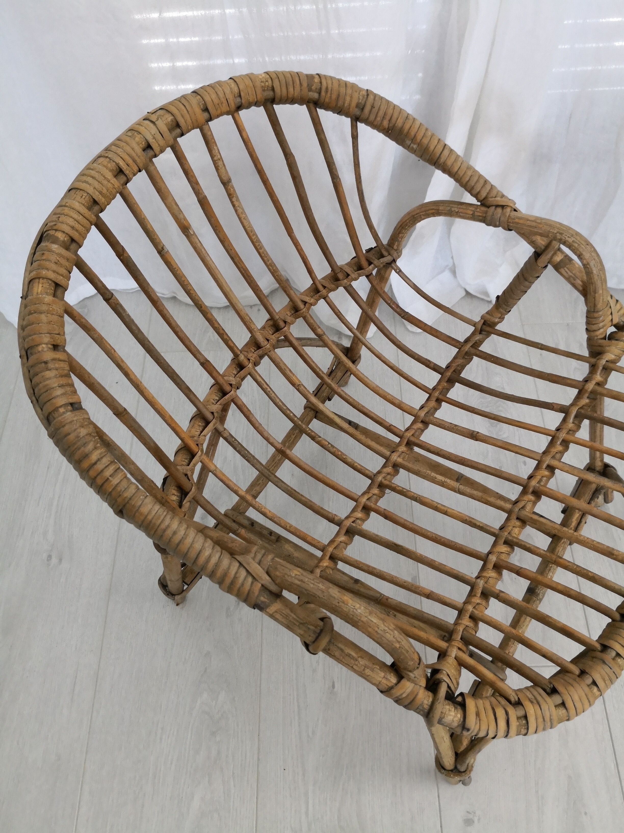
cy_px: 416
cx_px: 312
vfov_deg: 65.3
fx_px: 649
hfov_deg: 51.4
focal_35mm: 27
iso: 320
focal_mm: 3.95
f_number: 1.6
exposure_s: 1/30
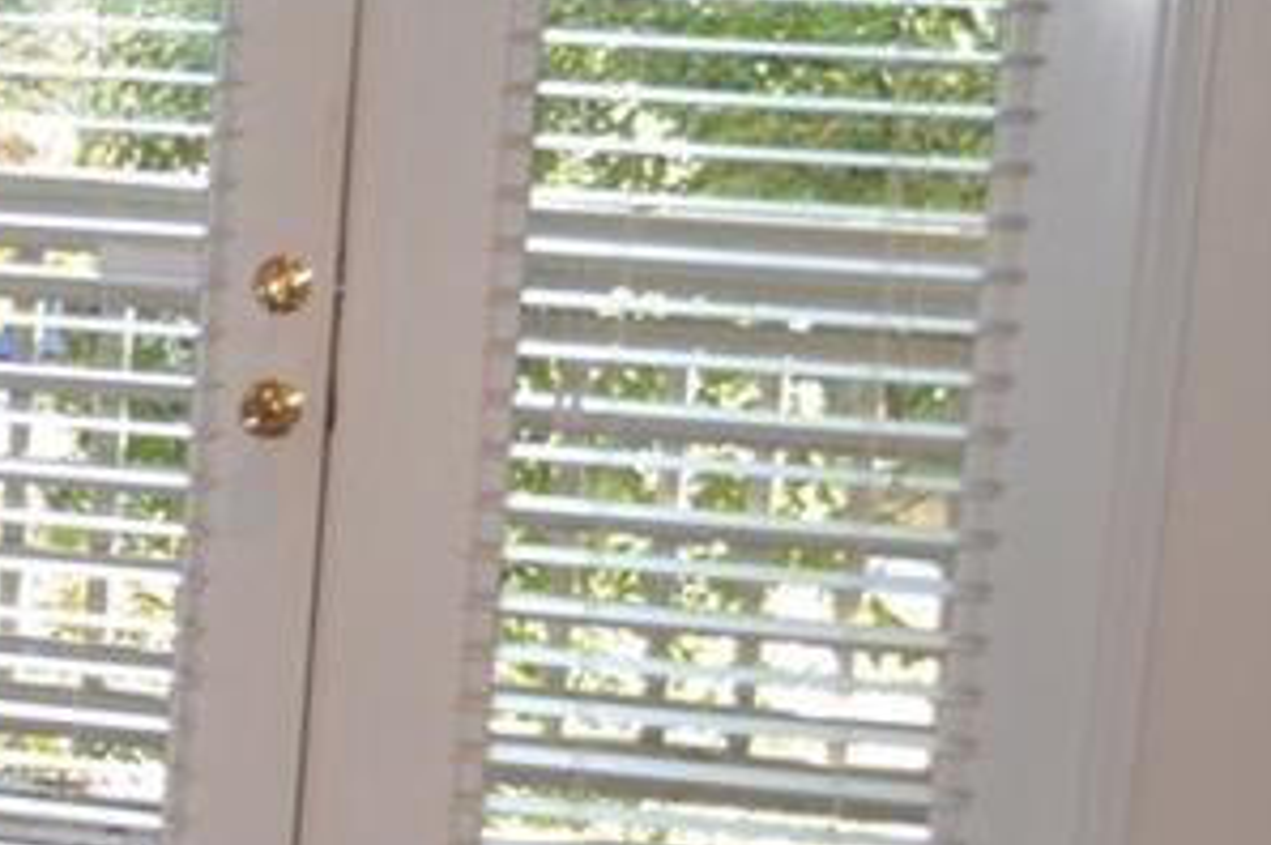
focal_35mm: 134
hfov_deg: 14.0
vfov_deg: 10.1
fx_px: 4726
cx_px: -815
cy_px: 854
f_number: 4.2
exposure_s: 1/60
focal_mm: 26
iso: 900
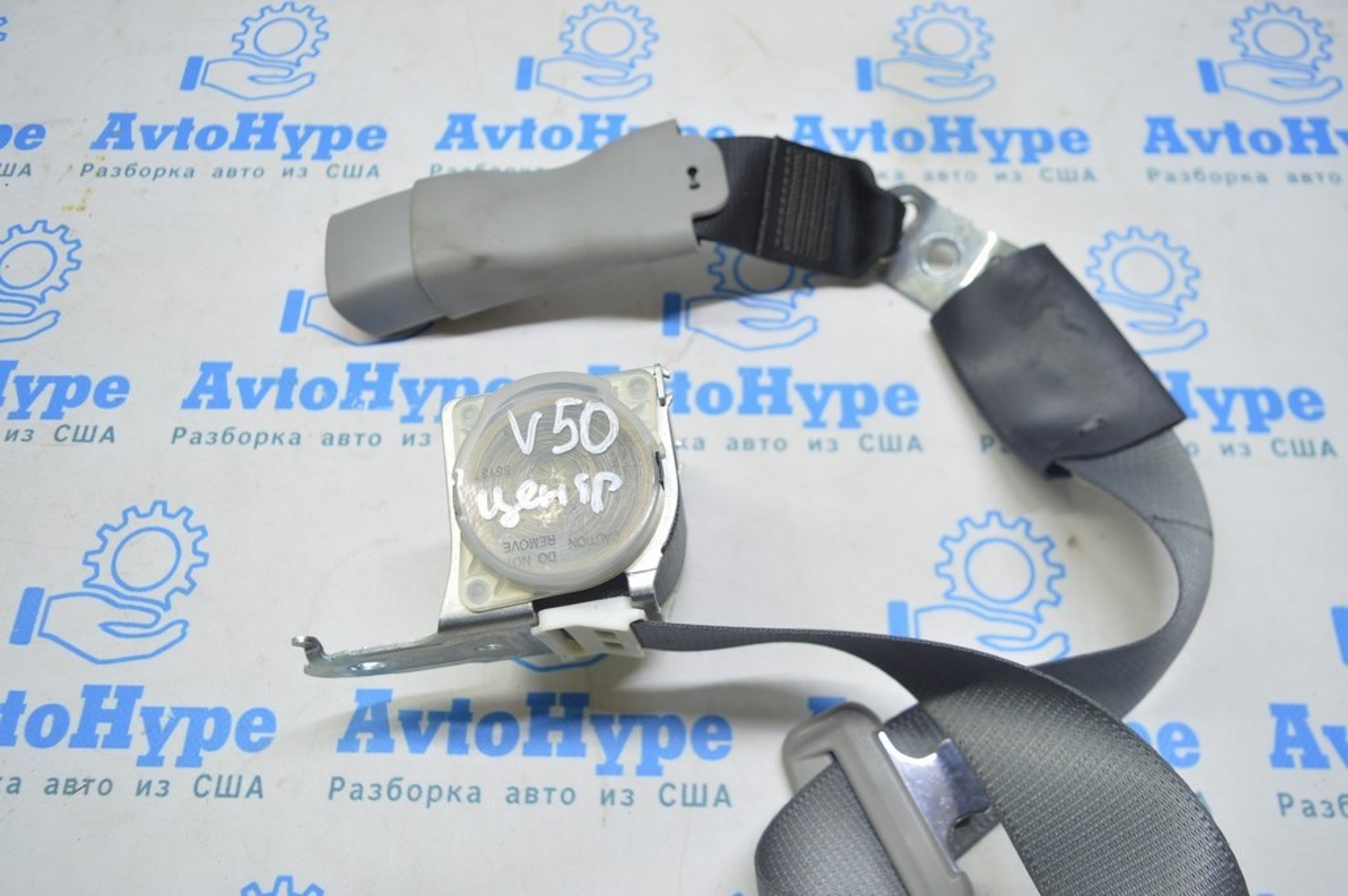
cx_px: 674
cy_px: 448
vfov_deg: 47.9
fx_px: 1010
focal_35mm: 27
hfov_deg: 67.4
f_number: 3.5
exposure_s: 1/40
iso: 400
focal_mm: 18
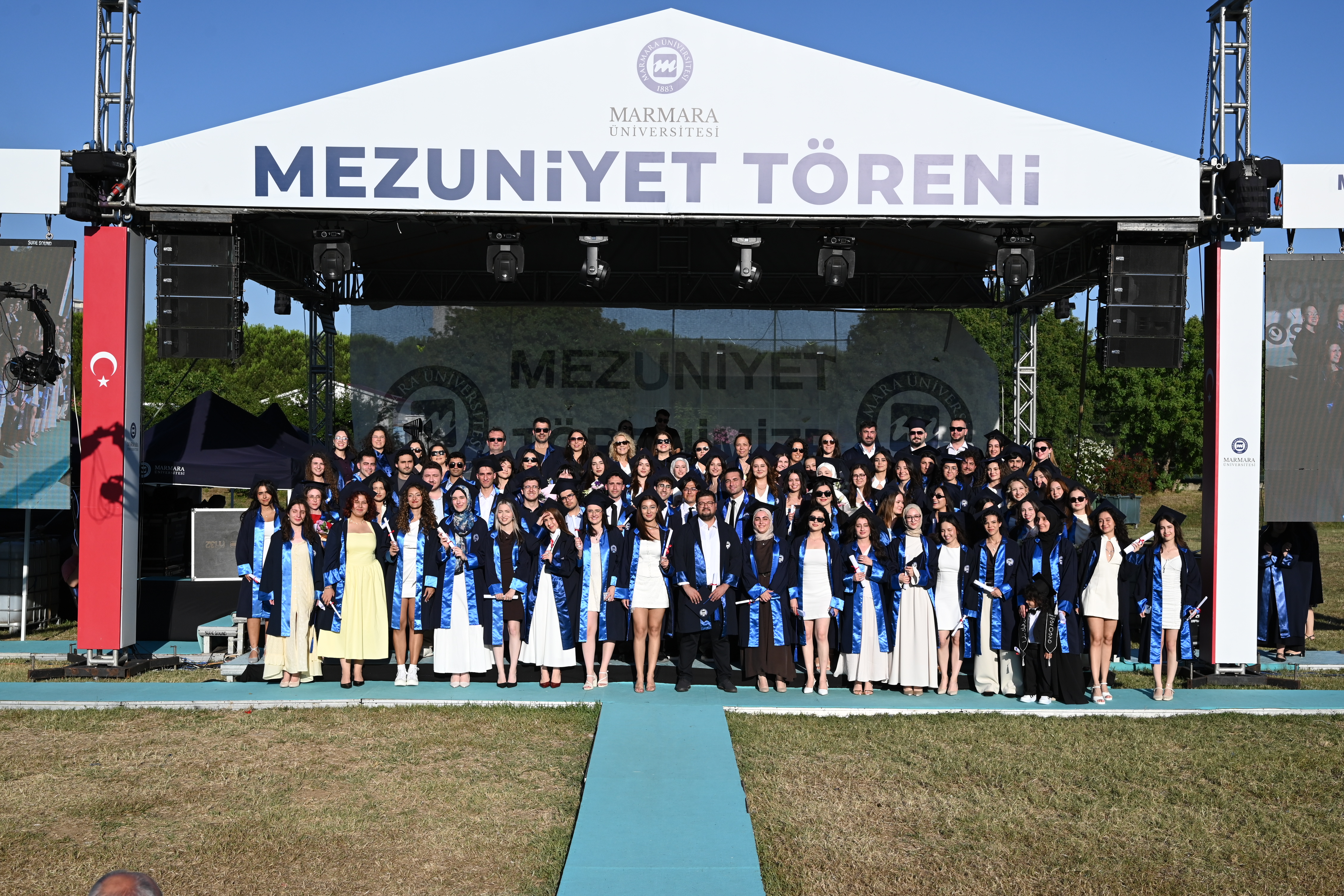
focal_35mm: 39
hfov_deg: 49.6
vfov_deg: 34.2
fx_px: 1456
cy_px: 448
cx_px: 672
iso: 320
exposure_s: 1/1250
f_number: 8
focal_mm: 39
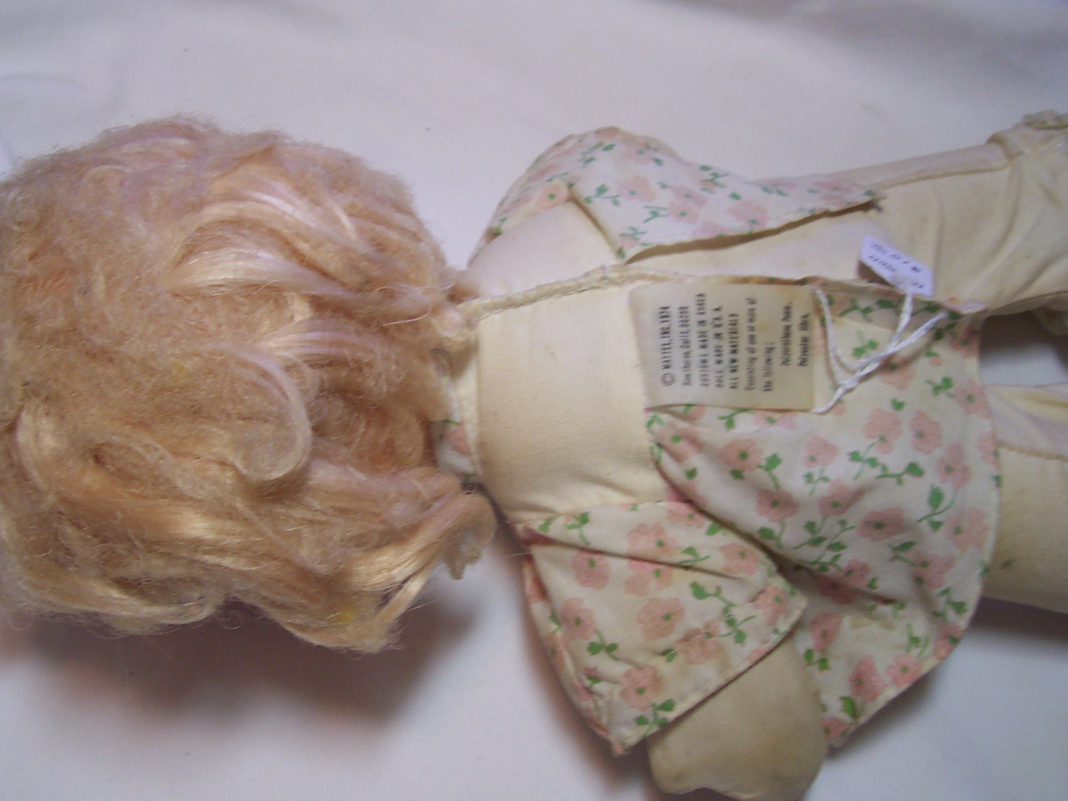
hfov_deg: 49.0
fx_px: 1172
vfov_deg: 37.7
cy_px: 406
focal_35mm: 38
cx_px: 532
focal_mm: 5.6
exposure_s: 1/30
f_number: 2.8
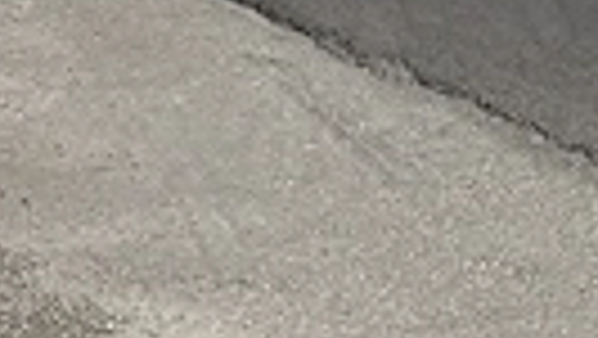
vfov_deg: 5.6
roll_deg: +0.2
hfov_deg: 8.9
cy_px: -865
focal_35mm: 196
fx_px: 3110
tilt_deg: +7.2
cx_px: 1803
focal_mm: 6.76
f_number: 1.78
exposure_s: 1/6173
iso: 80
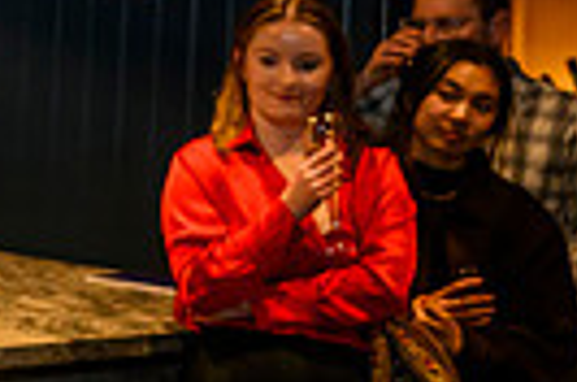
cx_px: -612
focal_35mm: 129
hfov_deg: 13.4
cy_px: -76
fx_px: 2063
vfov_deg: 10.4
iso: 3200
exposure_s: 1/160
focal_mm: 29.5
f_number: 3.5
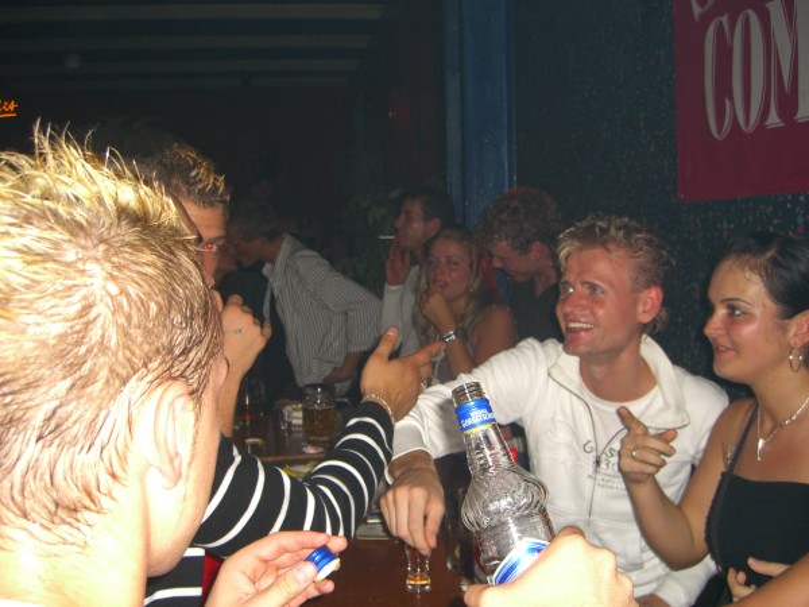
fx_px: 888
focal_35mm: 38
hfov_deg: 49.0
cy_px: 304
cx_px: 404
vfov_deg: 37.7
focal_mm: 7.9
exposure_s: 1/60
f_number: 2.8
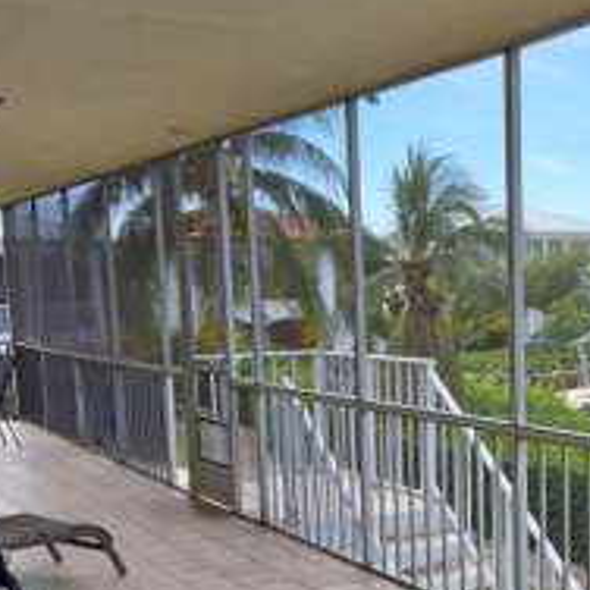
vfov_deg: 26.8
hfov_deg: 26.4
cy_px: 472
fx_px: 1215
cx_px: 527
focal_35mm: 63
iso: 32
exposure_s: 1/962
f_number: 1.9
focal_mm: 2.91
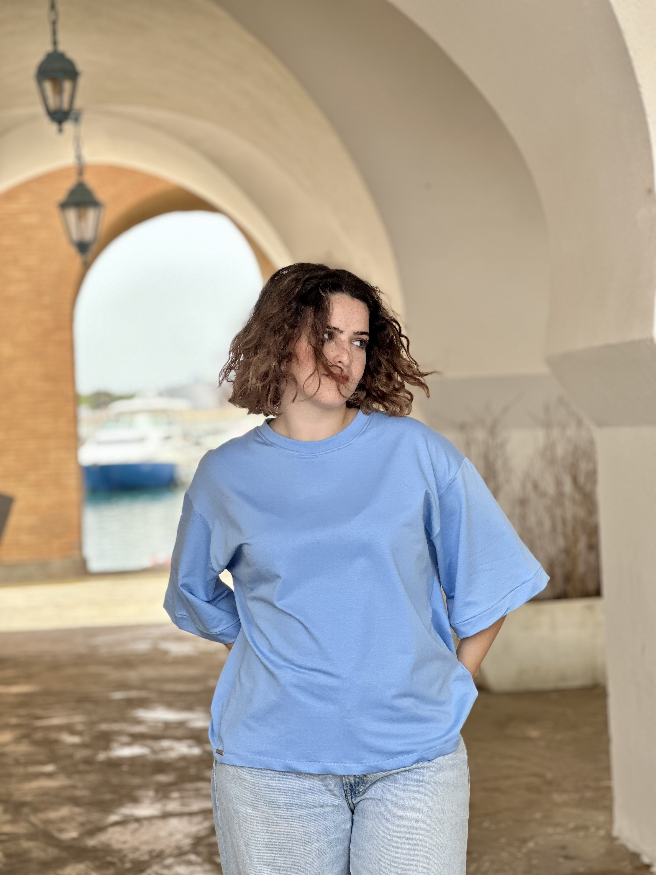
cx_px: 328
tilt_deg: +0.2
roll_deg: +1.2
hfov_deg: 19.1
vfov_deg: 25.3
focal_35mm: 77
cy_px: 438
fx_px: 1946
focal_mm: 9
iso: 40
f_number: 2.8
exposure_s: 1/132
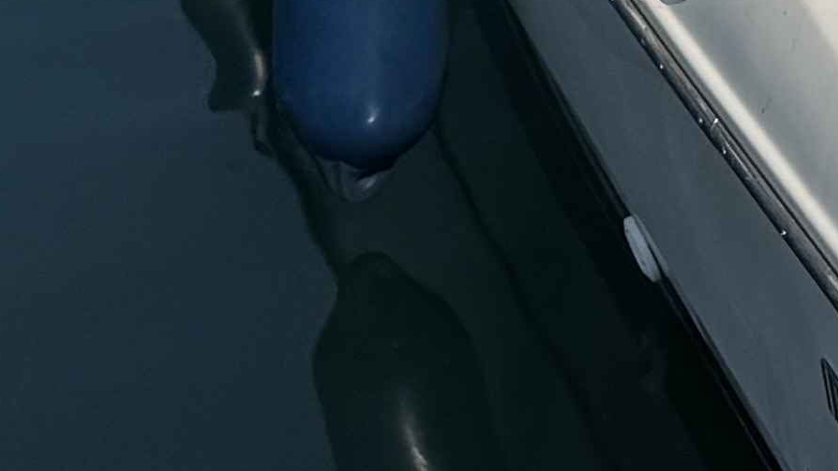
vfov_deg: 7.2
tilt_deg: -21.1
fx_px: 3711
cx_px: 1696
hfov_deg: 11.5
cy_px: -113
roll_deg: -0.9
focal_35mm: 167
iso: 80
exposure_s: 1/12346
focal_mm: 6.76
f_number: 1.78
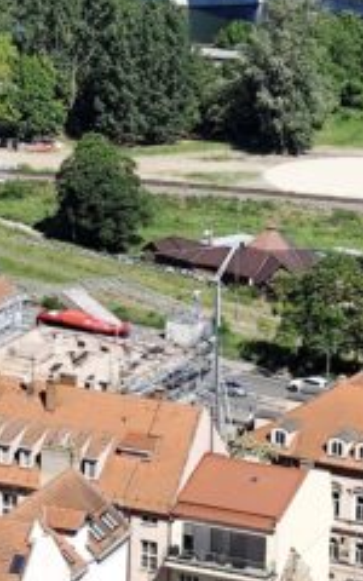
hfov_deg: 6.9
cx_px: -92
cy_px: -53
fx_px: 3007
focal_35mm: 190
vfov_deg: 10.9
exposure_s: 1/1190
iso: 50
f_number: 1.65
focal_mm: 6.19
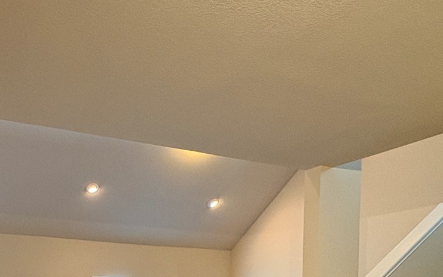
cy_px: 325
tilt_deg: -0.5
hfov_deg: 46.1
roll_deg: -0.5
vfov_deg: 27.7
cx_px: 99
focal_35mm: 41
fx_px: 495
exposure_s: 1/60
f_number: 2.2
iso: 320
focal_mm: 2.22
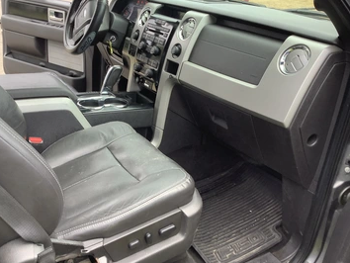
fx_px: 354
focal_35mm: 35
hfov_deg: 52.5
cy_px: 139
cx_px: 153
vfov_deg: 40.7
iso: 32
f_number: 2.4
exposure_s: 1/100
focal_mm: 3.3
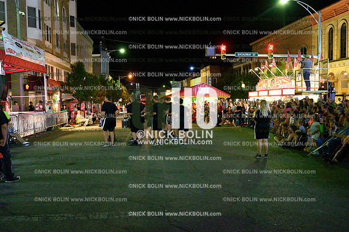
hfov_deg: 54.5
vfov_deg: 37.8
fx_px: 339
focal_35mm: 35
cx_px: 174
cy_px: 116
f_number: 4
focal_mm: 35
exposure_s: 1/400
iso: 32000
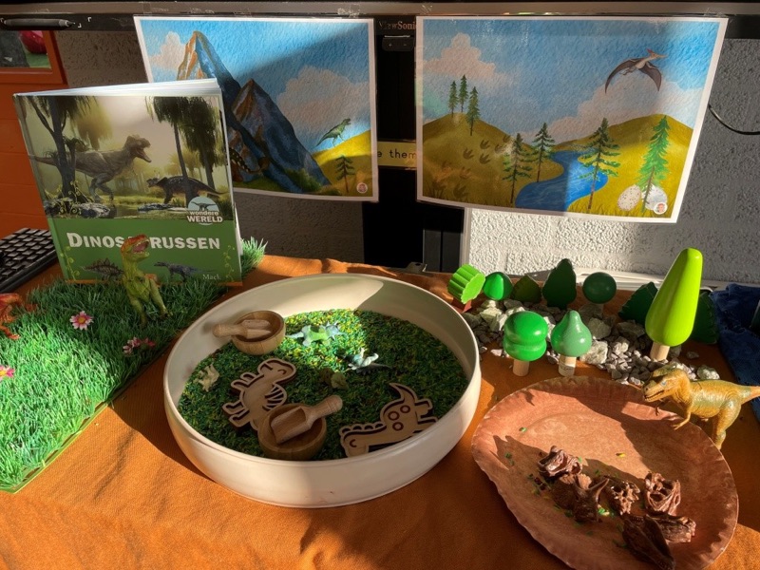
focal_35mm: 26
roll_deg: +1.2
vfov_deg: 53.1
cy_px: 285
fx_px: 571
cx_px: 380
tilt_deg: -29.7
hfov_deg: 67.3
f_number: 1.6
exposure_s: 1/615
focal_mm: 4.2
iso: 32
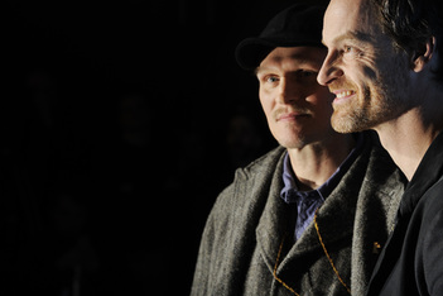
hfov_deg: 13.8
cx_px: 228
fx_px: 1833
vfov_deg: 9.2
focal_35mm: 149
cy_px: 137
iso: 200
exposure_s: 1/320
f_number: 8
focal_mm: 116
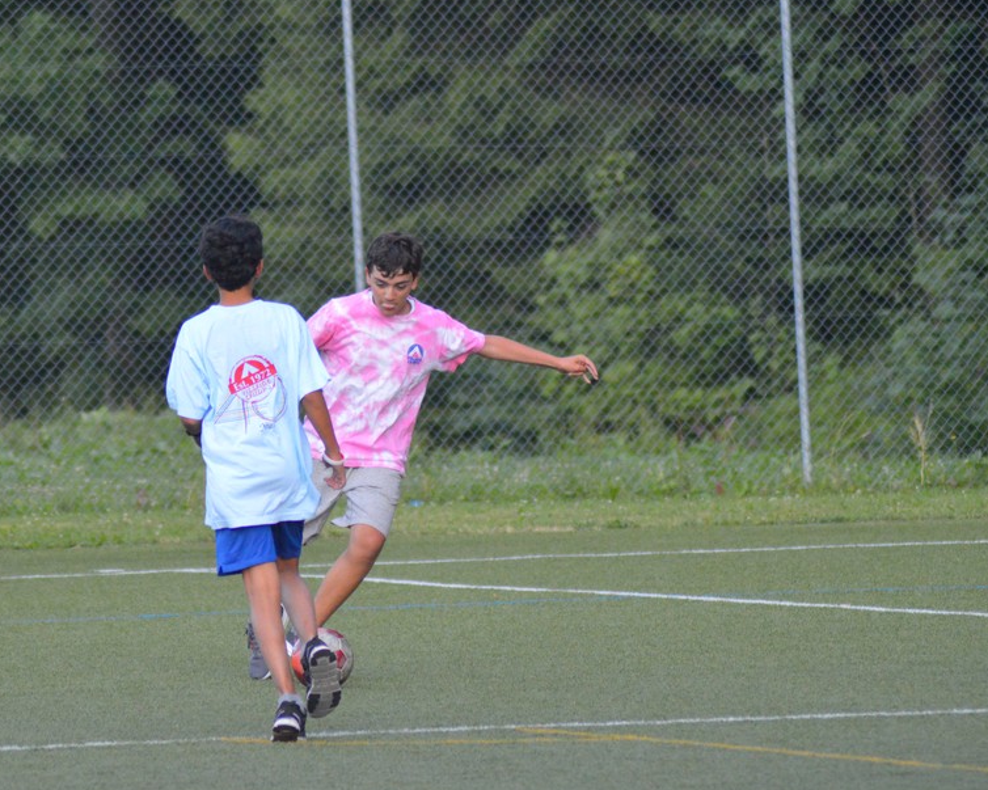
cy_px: 369
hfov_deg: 5.2
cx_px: 368
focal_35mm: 373
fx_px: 10895
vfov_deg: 4.2
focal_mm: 195
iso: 3200
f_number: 4.8
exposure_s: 1/1600
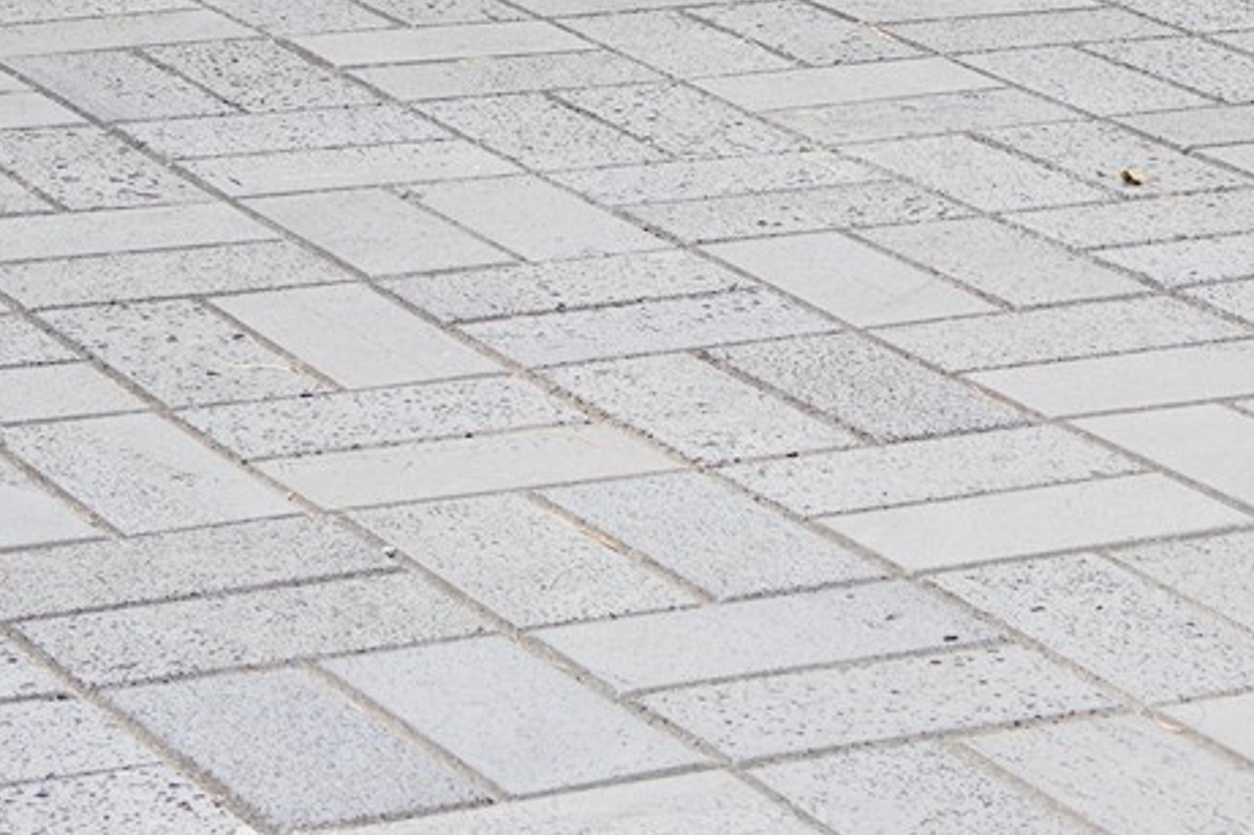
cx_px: 876
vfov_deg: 8.5
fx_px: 5292
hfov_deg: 13.5
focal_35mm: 152
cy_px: -957
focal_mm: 35
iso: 200
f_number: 5.6
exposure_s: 1/100
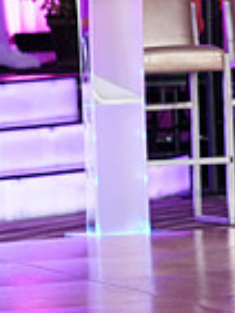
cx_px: 568
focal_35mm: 416
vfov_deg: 4.7
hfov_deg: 3.5
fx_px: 3760
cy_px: -39
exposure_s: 1/400
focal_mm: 105
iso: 2500
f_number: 4
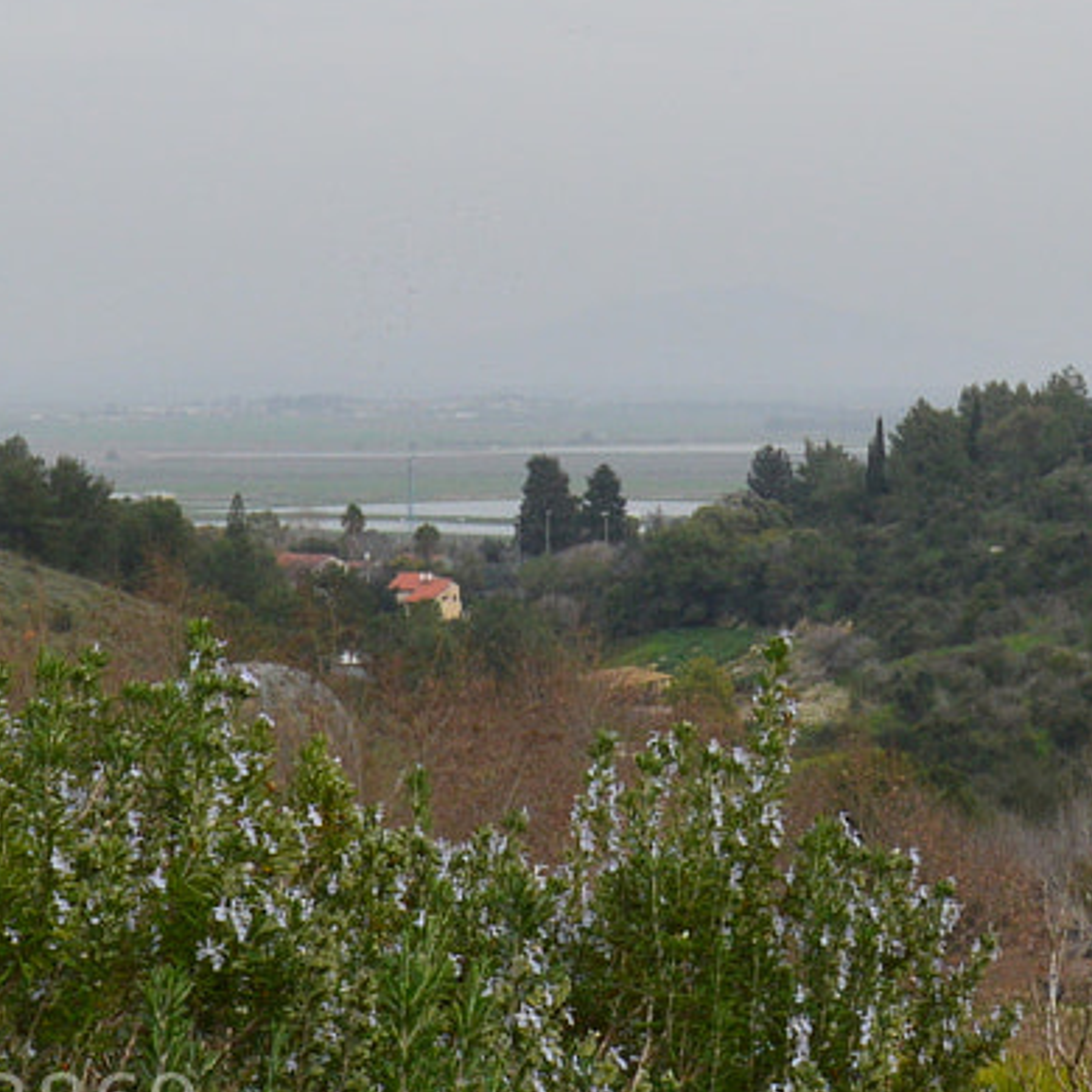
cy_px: -165
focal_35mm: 136
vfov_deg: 12.6
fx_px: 4854
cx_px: 972
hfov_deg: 12.7
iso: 400
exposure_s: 1/320
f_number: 11
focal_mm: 26
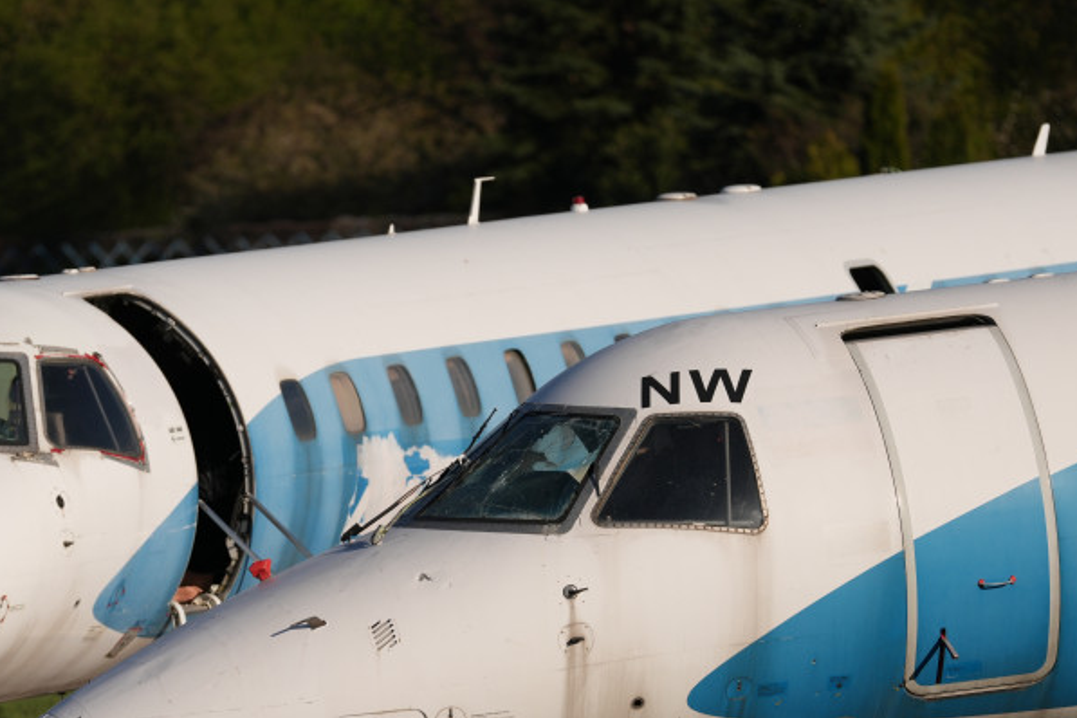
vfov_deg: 1.9
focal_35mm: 711
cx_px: 446
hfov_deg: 2.9
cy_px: 594
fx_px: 21269
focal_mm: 400
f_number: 4.5
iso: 200
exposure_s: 1/3200
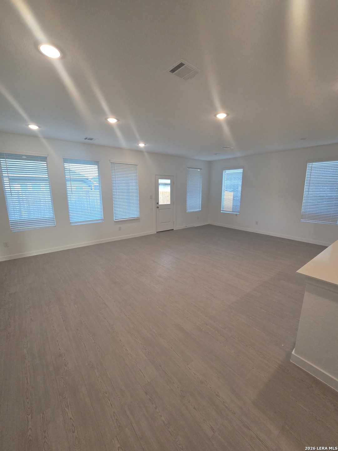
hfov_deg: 89.9
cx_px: 169
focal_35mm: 13
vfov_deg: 106.2
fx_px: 169
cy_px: 226
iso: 200
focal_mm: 2.2
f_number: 2.2
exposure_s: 1/120
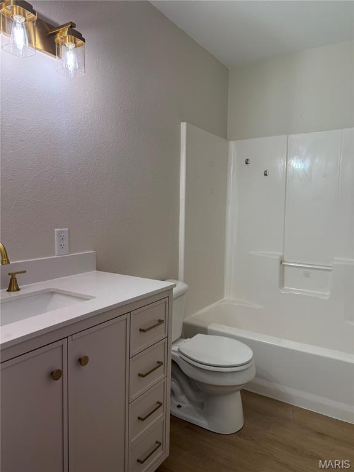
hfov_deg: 56.8
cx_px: 177
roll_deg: -1.0
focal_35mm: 24
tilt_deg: -4.7
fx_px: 327
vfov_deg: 71.6
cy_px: 236
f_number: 1.78
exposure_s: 1/229
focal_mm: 6.76
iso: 125
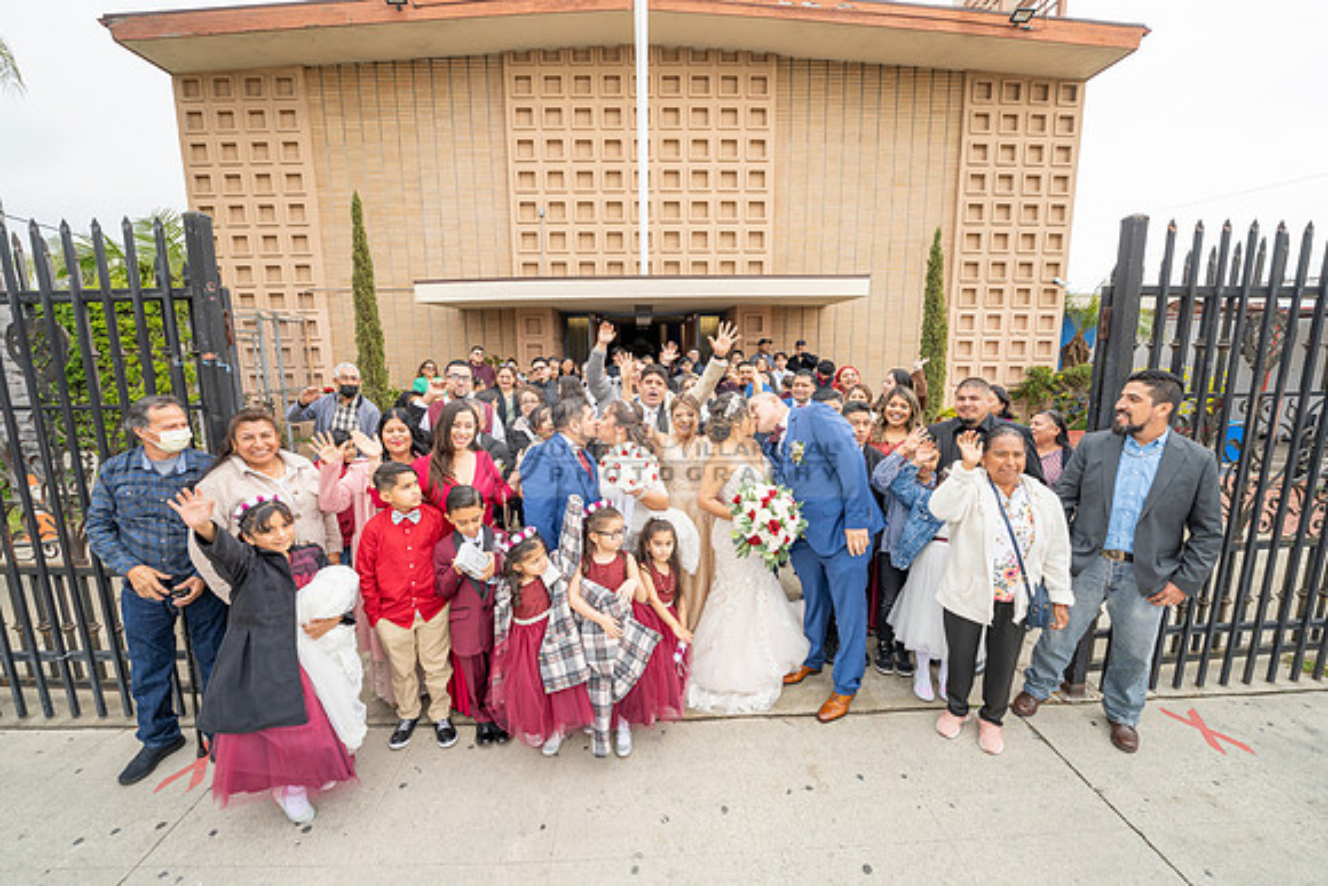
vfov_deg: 81.2
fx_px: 517
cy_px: 443
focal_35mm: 14
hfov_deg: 104.2
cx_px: 664
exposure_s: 1/125
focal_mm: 14
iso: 200
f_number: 4.5
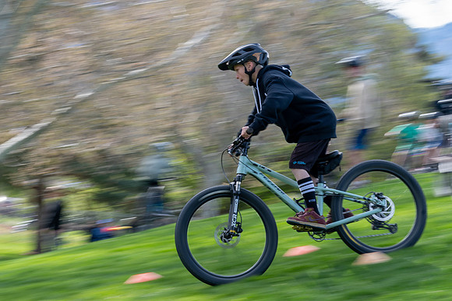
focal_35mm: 131
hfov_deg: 15.6
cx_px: 182
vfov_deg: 10.5
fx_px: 1649
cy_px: 134
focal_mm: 70
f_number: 14
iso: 200
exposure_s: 1/40
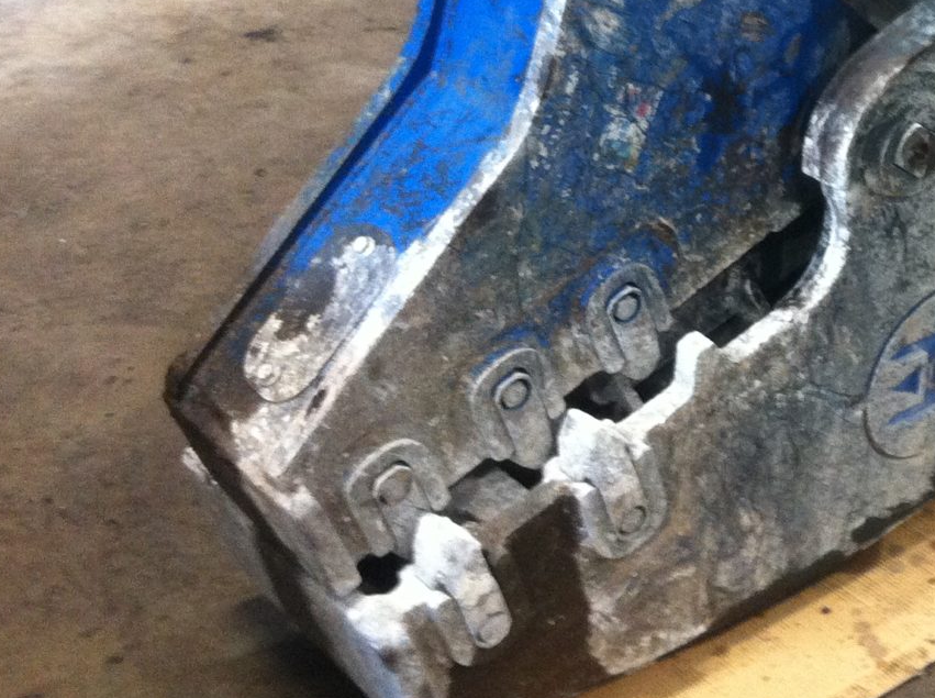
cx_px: 993
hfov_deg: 23.4
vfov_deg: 18.2
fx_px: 2130
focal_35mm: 79
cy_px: 21
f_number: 2.8
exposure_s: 1/15
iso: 250
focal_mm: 3.85
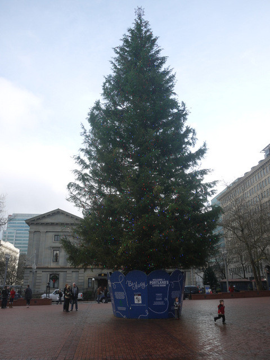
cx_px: 135
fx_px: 291
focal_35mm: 28
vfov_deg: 63.4
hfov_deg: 49.7
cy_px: 180
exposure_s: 1/400
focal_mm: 14
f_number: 4.5
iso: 100
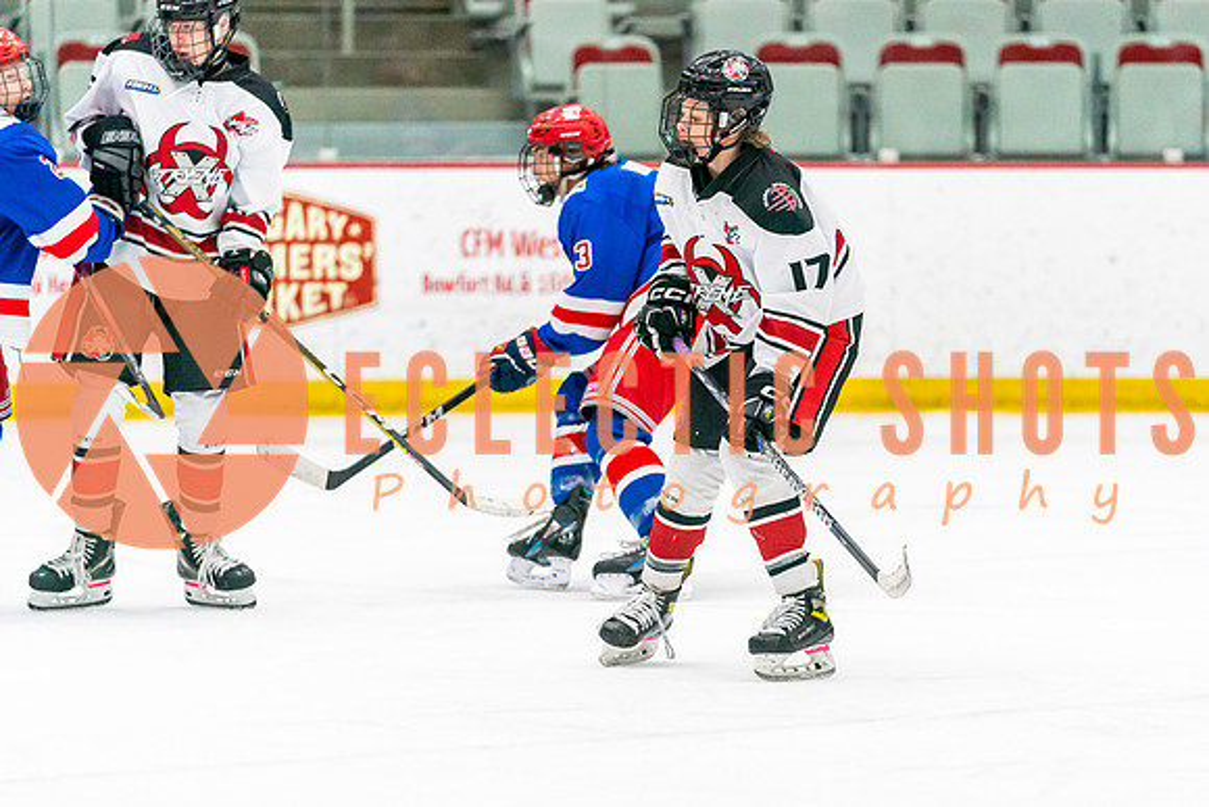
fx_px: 8913
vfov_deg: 5.2
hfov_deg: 7.8
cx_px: 642
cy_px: 494
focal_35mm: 265
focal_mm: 200
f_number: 2.8
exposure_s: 1/1250
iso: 3200
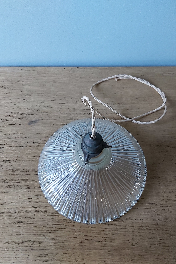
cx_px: 95
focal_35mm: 28
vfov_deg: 65.5
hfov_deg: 46.4
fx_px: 205
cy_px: 132
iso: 250
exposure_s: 1/50
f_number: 1.7
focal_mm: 3.92
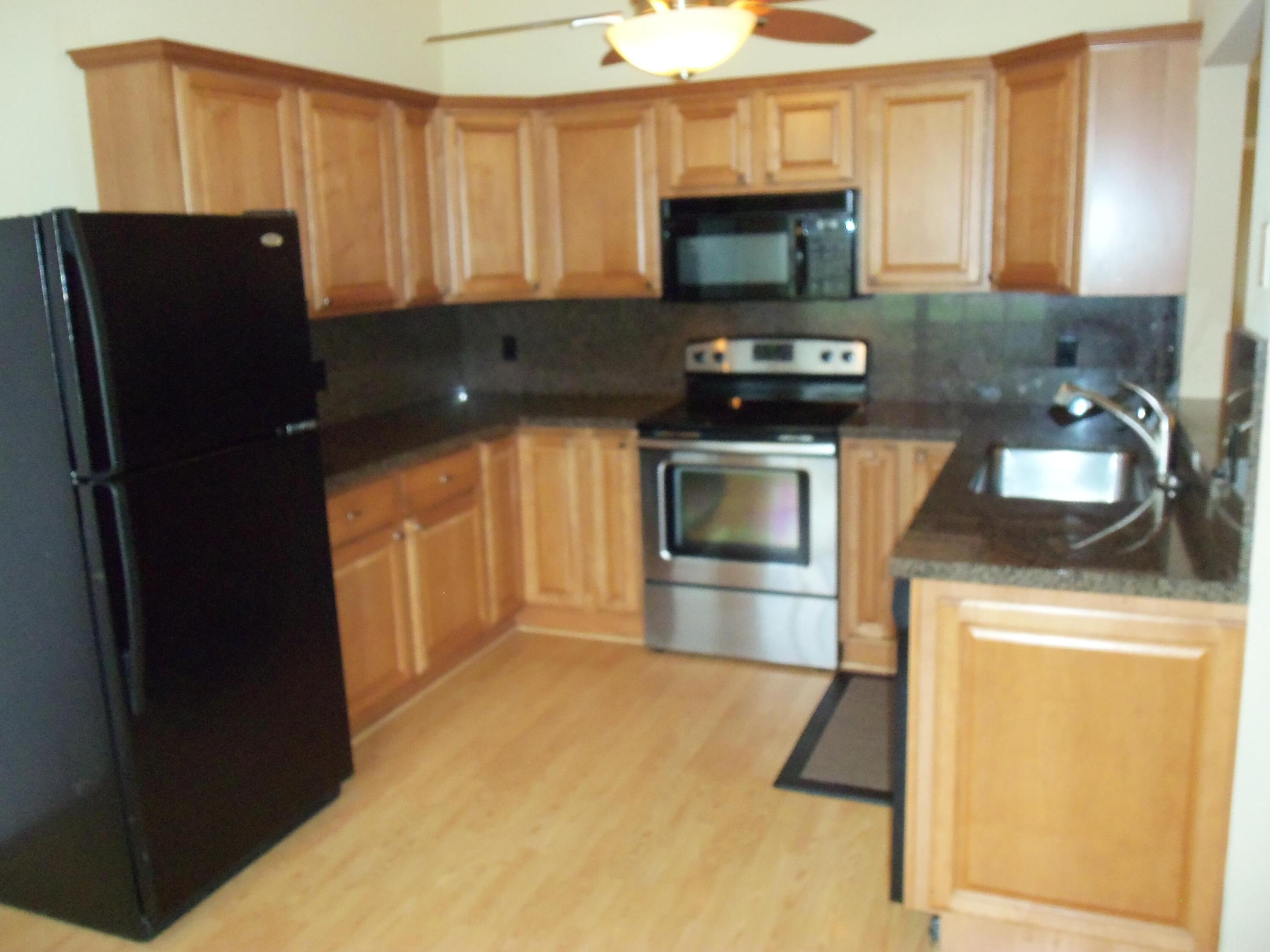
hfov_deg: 61.7
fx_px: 1064
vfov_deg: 48.2
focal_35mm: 29
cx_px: 635
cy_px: 476
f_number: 3.4
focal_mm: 5.2
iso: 250
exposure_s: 1/30
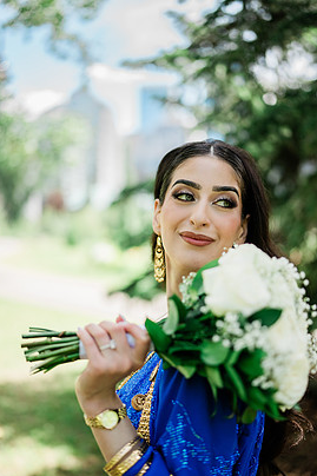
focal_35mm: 39
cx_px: 174
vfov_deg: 49.5
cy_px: 256
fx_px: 516
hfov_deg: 34.2
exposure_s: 1/1250
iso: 125
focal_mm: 35
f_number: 1.2
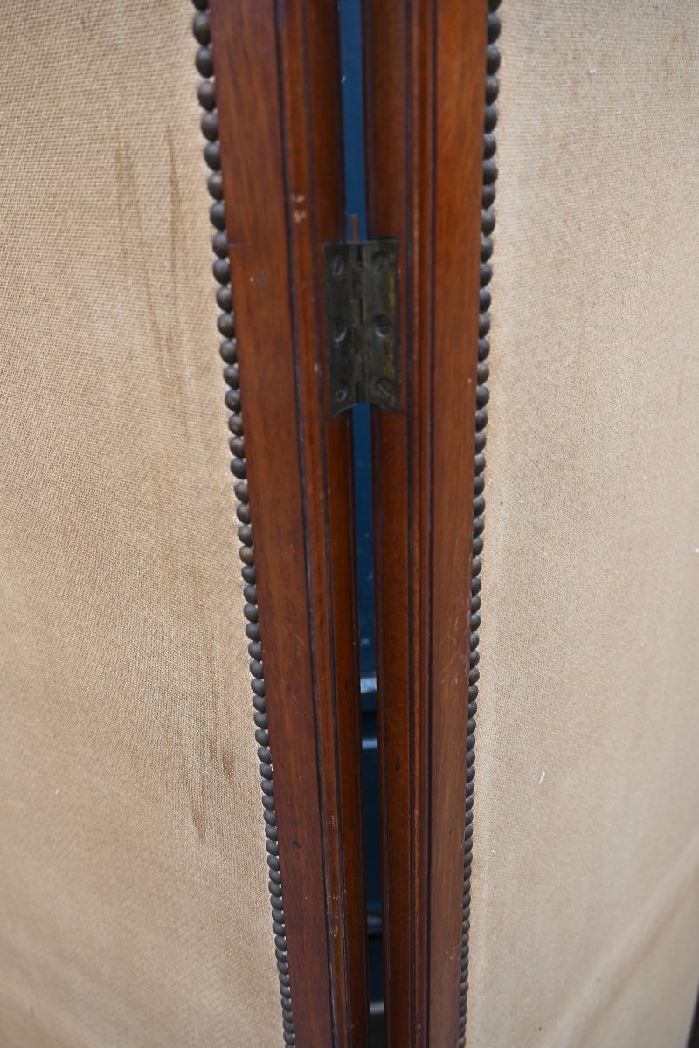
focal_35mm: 30
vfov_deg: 61.9
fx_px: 874
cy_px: 524
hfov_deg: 43.6
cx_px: 350
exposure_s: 1/80
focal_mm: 20
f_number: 4.5
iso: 100
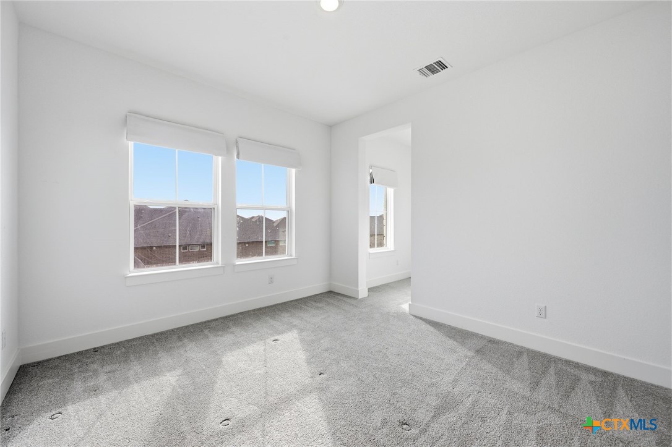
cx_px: 336
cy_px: 224
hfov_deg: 104.3
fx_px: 261
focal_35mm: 14
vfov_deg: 81.2
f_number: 8
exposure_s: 1/125
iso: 100
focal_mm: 14
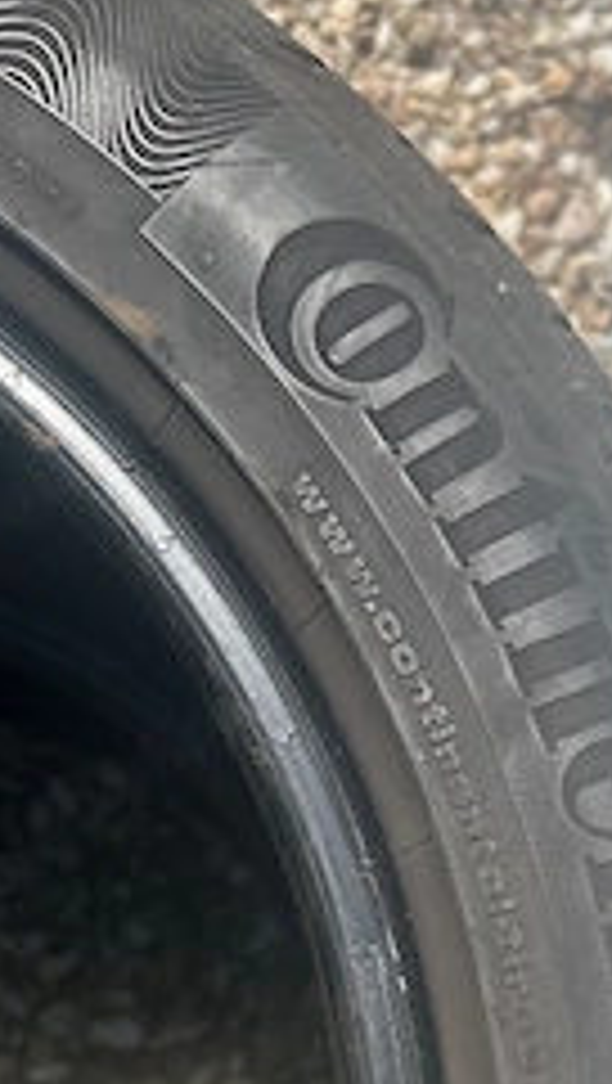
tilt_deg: -78.3
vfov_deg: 42.1
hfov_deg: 24.9
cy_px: 841
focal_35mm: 47
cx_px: 518
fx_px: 1353
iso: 50
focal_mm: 5.7
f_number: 1.5
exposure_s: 1/4444
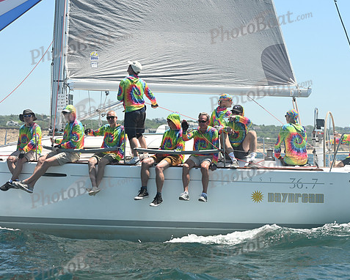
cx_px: 172
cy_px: 141
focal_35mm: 97
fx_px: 1005
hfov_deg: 19.8
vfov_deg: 15.9
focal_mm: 85
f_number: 7.1
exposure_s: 1/1000
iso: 320
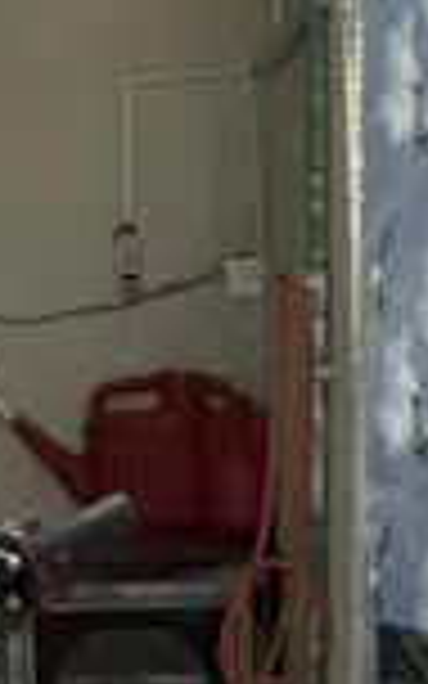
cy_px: 994
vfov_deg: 17.7
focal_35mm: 107
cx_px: 473
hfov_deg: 12.0
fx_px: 1997
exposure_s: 1/1292
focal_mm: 6.76
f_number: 1.78
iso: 80
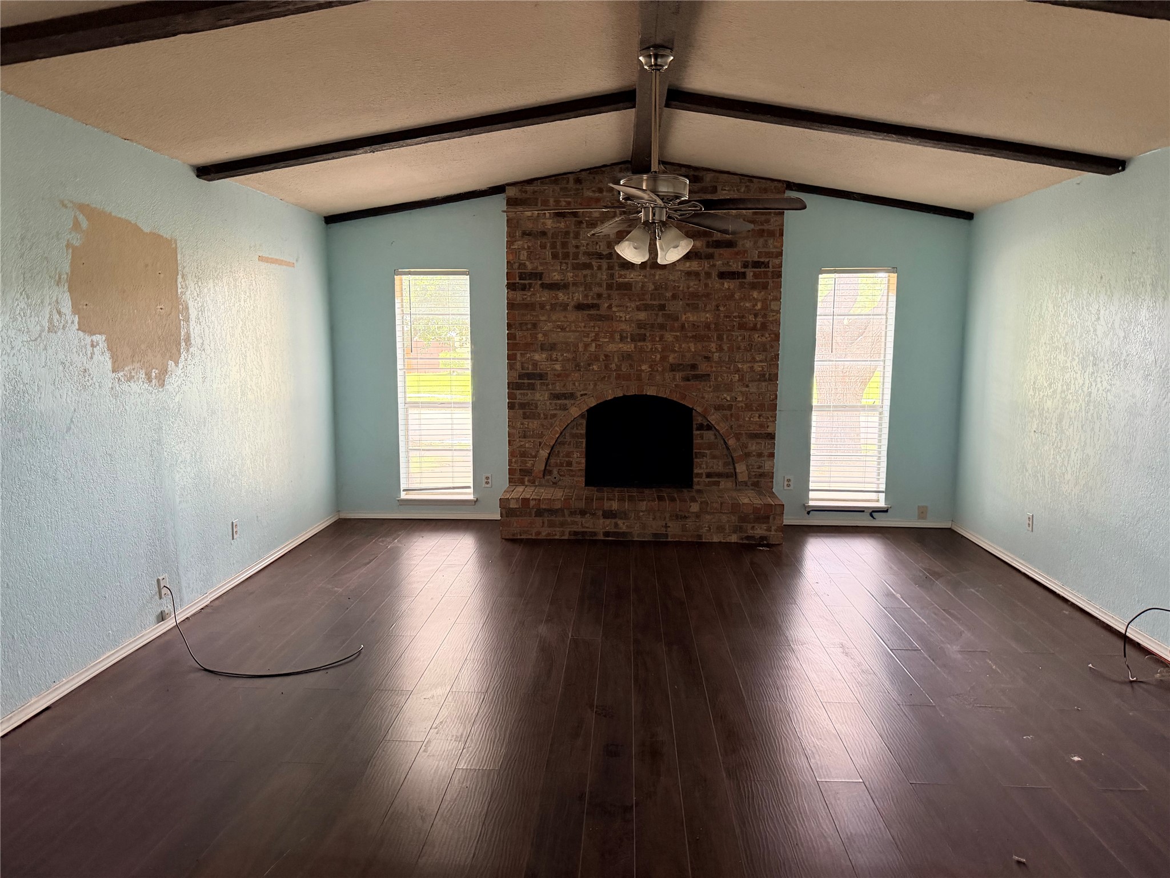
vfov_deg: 56.8
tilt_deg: -7.1
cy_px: 439
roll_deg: -0.3
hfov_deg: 71.6
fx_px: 811
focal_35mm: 24
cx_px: 585
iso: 500
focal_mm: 6.76
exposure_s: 1/60
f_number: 1.78
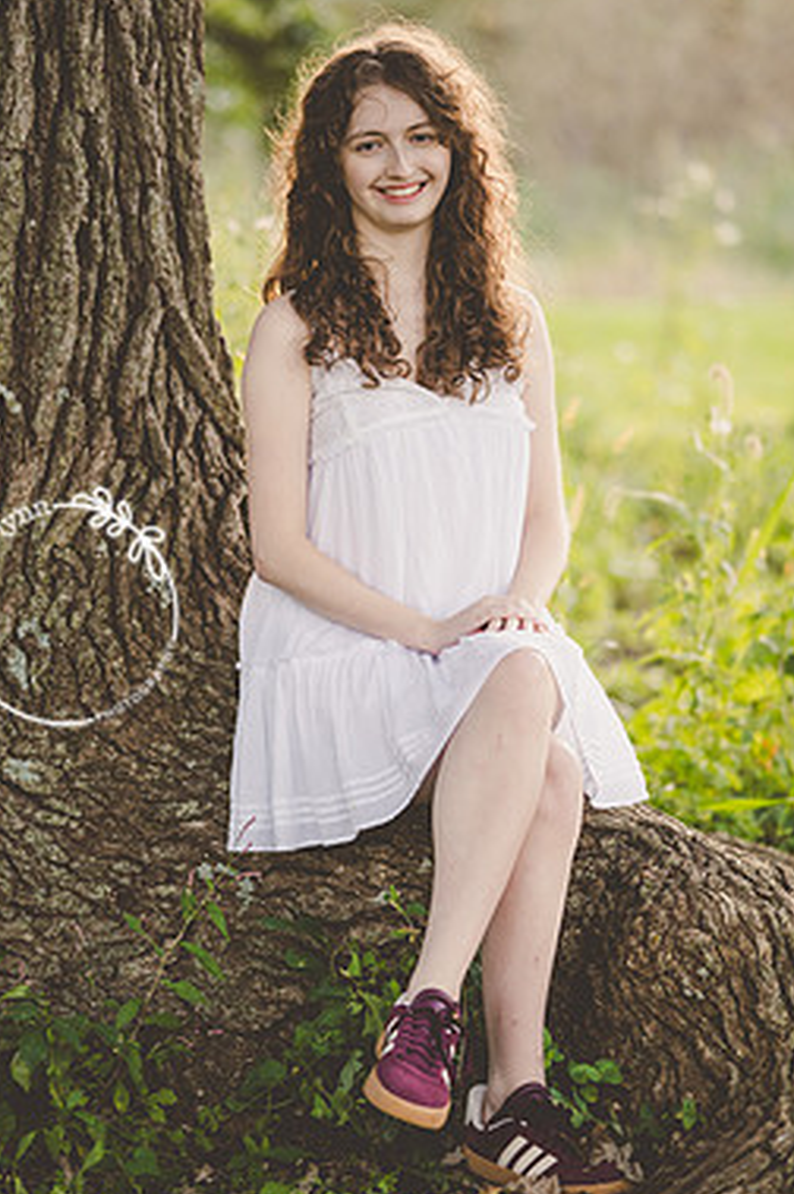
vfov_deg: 20.2
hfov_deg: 13.5
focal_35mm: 101
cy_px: 611
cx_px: 400
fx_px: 3347
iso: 640
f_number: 2
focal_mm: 85
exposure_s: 1/400
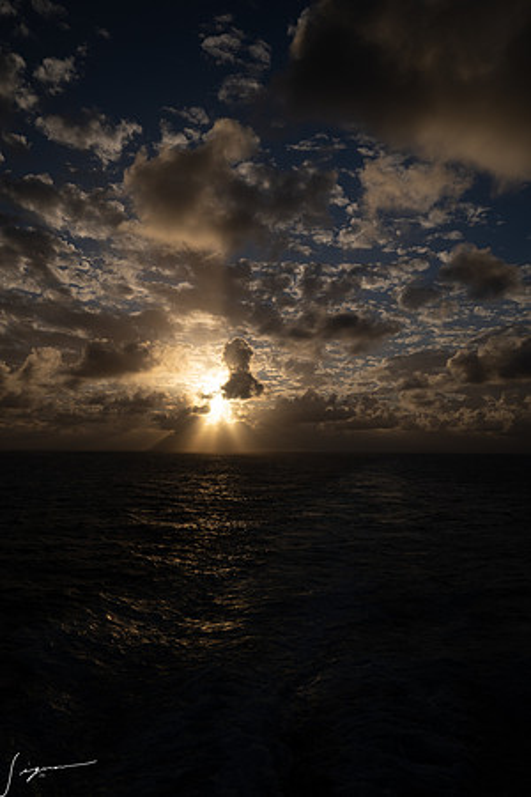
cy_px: 398
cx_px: 266
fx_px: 664
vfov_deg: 61.9
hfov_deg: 43.6
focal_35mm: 30
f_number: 13
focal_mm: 30
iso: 125
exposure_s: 1/400
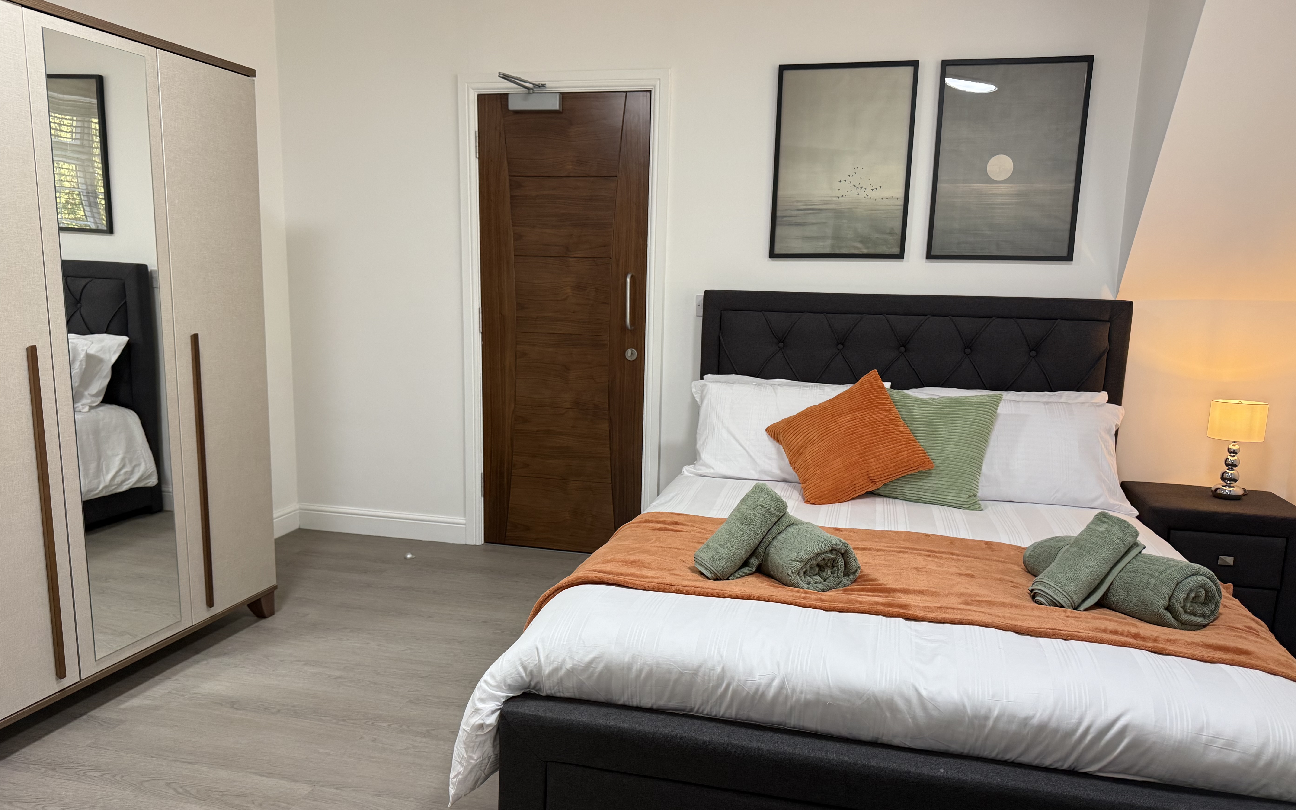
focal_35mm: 26
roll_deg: -1.4
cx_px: 641
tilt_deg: -10.9
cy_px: 451
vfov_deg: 47.5
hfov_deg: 70.4
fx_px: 918
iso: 200
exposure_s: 1/100
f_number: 1.78
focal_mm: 6.76
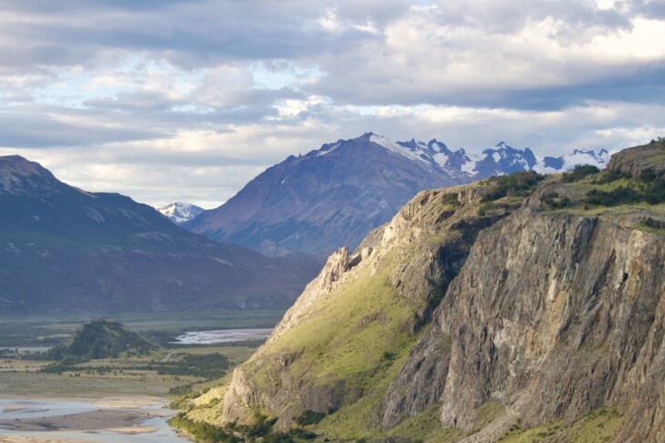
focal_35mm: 85
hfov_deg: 23.8
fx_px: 1570
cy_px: 349
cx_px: 226
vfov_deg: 16.0
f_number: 5
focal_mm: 52
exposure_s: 1/80
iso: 100
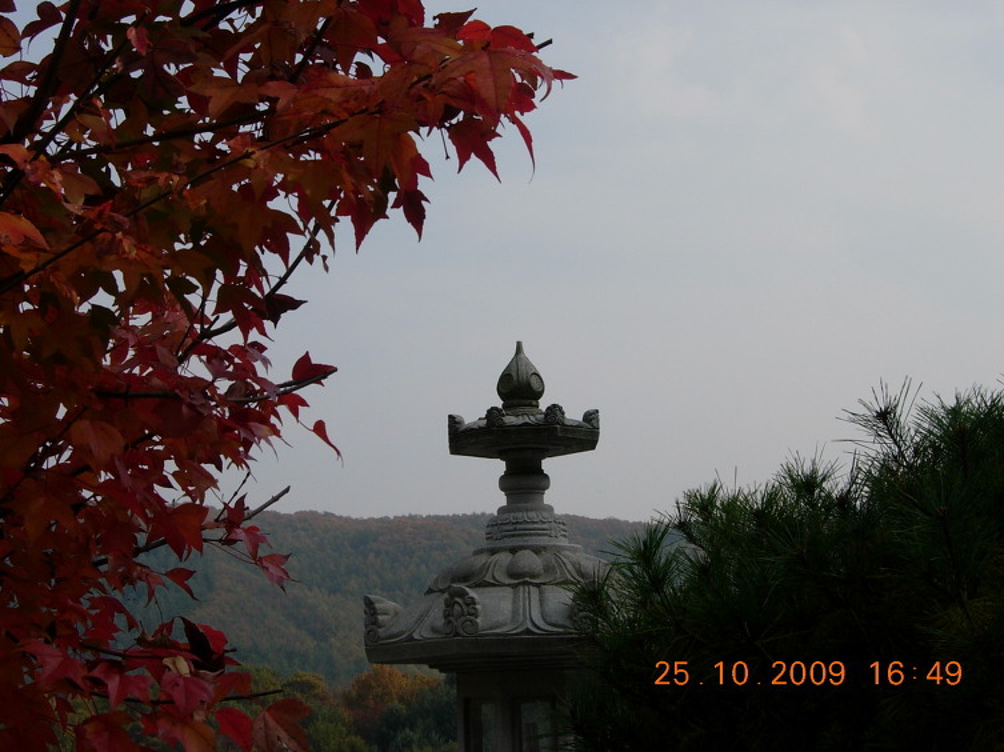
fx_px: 2087
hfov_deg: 27.0
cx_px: 502
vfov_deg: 20.4
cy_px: 376
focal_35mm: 72
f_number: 6.3
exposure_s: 1/575
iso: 64
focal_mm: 14.9
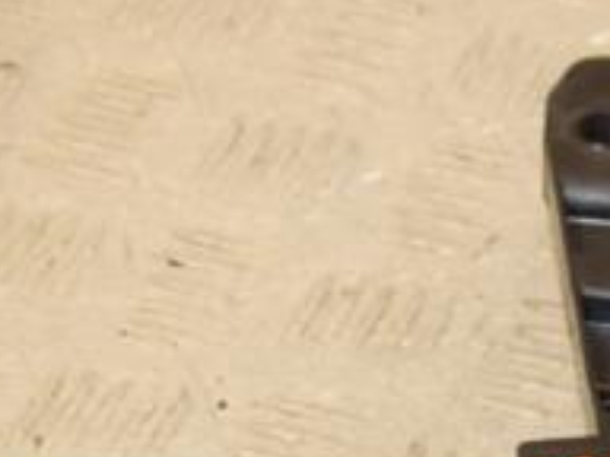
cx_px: 877
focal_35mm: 216
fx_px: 3806
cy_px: 625
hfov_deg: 9.0
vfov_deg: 6.8
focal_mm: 48
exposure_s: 1/200
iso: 800
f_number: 8
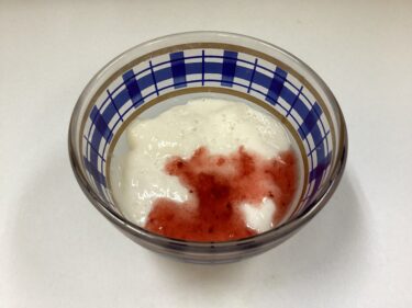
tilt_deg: -54.8
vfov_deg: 45.4
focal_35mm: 31
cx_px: 206
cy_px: 154
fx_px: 369
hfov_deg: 58.4
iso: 80
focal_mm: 3.3
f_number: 2.4
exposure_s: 1/60
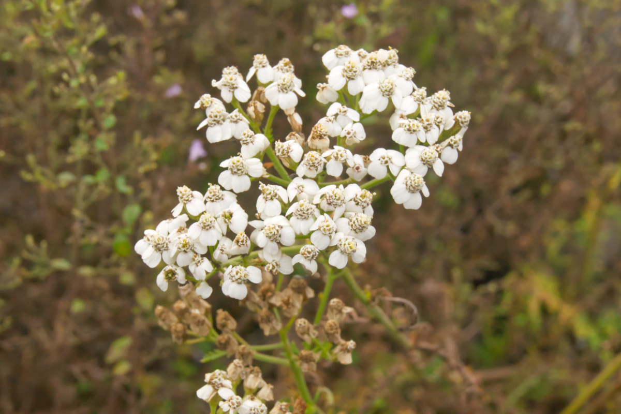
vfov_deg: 16.6
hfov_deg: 24.6
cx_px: 310
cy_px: 207
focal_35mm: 82
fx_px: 1423
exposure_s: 1/50
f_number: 16
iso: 3200
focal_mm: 55
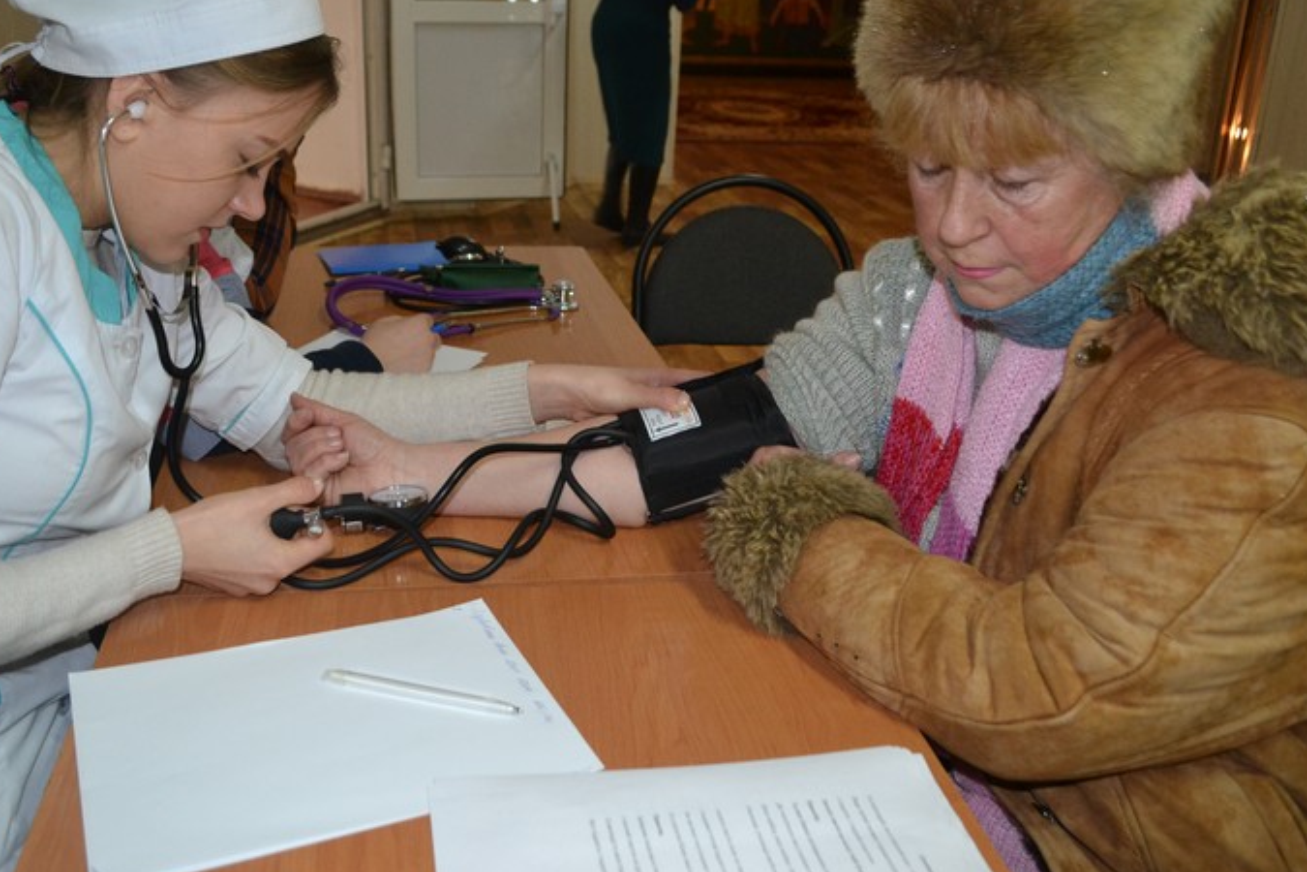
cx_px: 591
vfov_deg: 41.0
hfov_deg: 58.6
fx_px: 1162
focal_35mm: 32
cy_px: 373
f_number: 3.5
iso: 1250
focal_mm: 18
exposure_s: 1/60
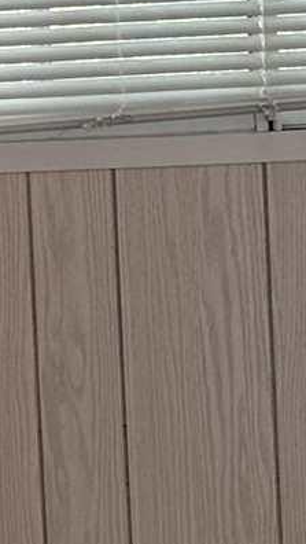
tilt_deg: -4.1
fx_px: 2926
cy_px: -40
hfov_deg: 5.7
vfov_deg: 10.5
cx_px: -528
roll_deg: +2.7
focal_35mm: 203
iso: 125
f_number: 1.78
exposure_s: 1/120
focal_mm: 6.86
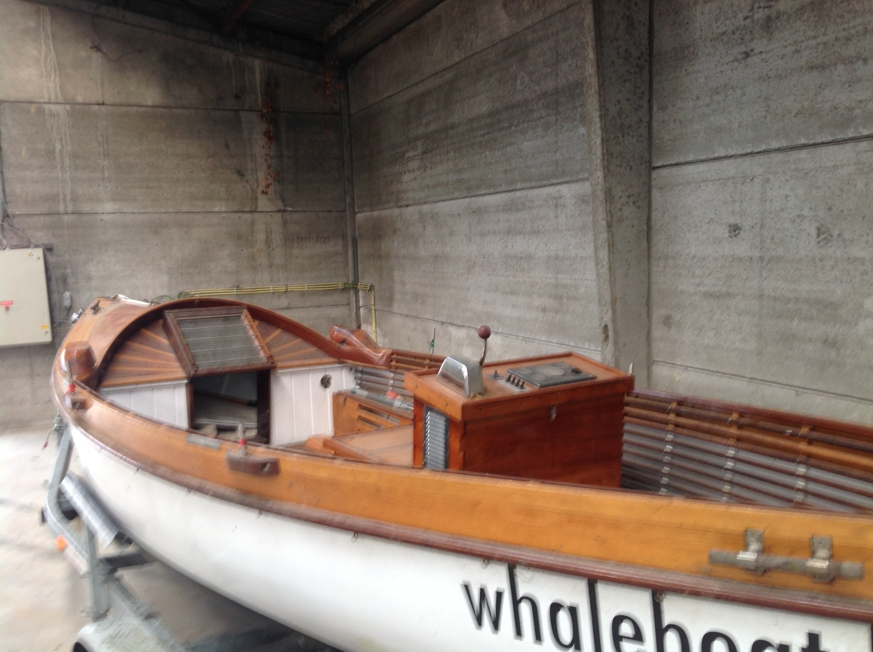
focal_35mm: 35
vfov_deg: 40.6
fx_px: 881
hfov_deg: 52.7
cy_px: 326
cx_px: 436
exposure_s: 1/15
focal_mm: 4.28
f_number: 2.4
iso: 50
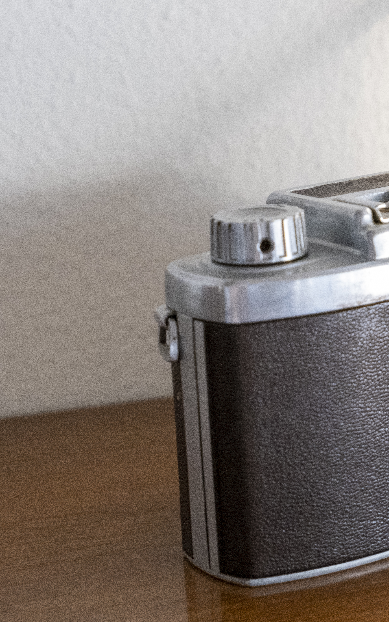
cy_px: 312
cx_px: 360
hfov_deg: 12.2
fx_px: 1798
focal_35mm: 106
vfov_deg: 19.6
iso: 8000
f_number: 5.6
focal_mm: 44.5
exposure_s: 1/150
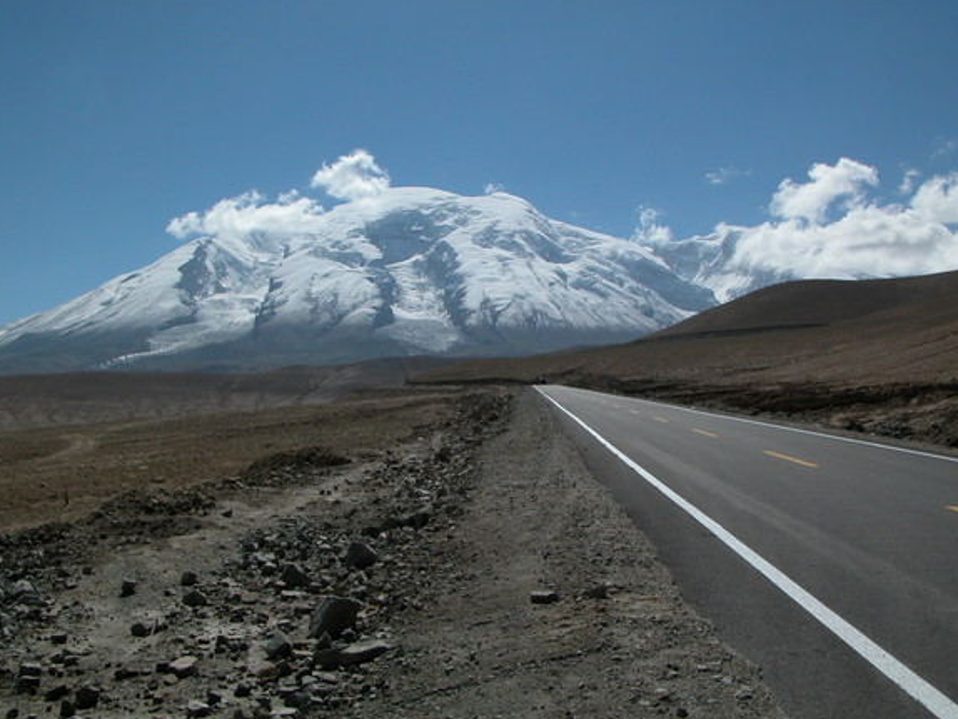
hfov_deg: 47.8
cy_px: 355
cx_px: 469
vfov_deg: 36.8
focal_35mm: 39
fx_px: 1080
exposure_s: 1/763
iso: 100
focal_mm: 8.9
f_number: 8
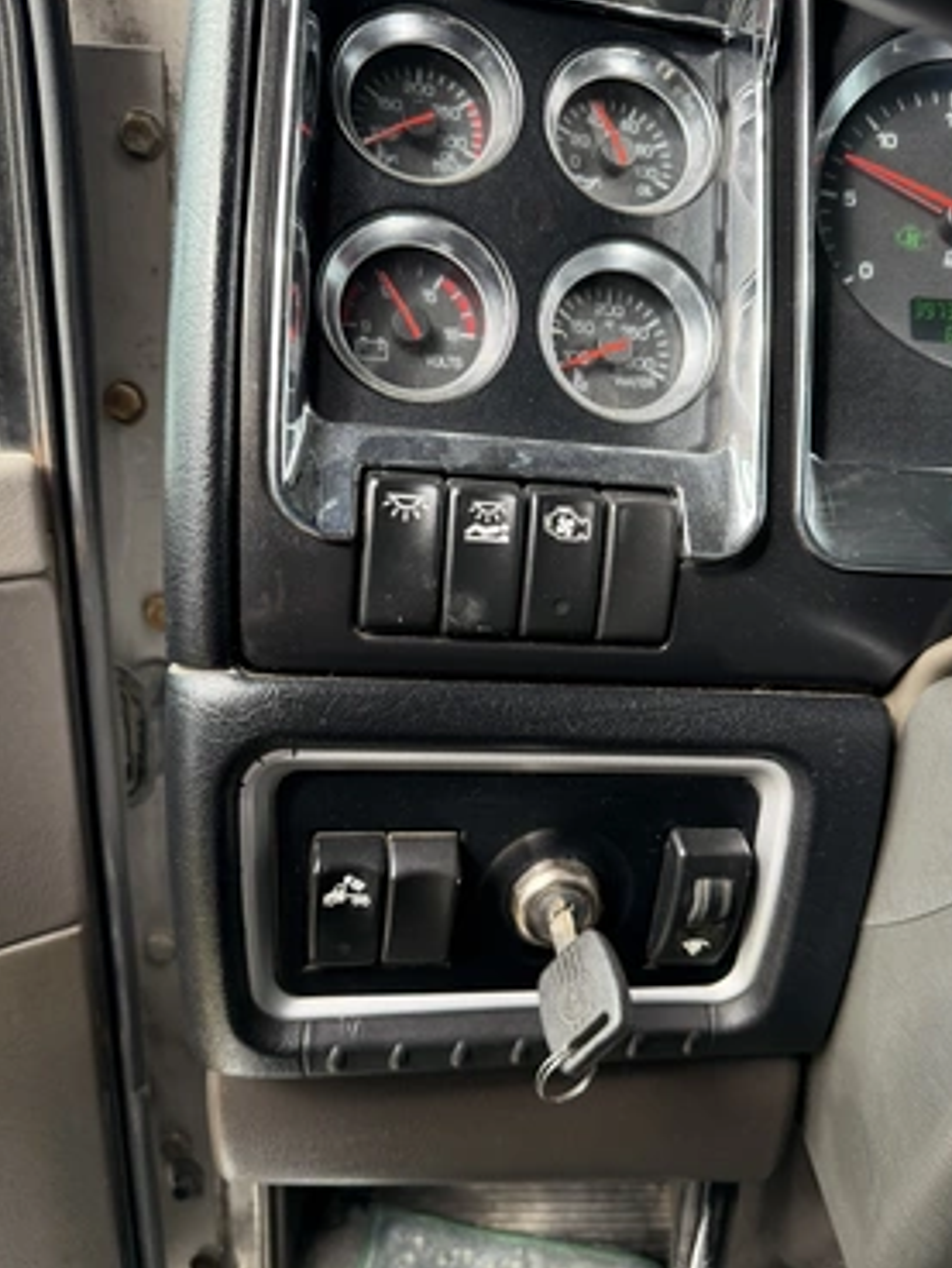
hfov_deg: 53.1
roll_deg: -2.3
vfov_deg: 67.3
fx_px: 953
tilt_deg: -19.2
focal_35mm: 26
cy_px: 612
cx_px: 502
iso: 200
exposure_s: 1/206
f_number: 1.78
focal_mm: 6.76
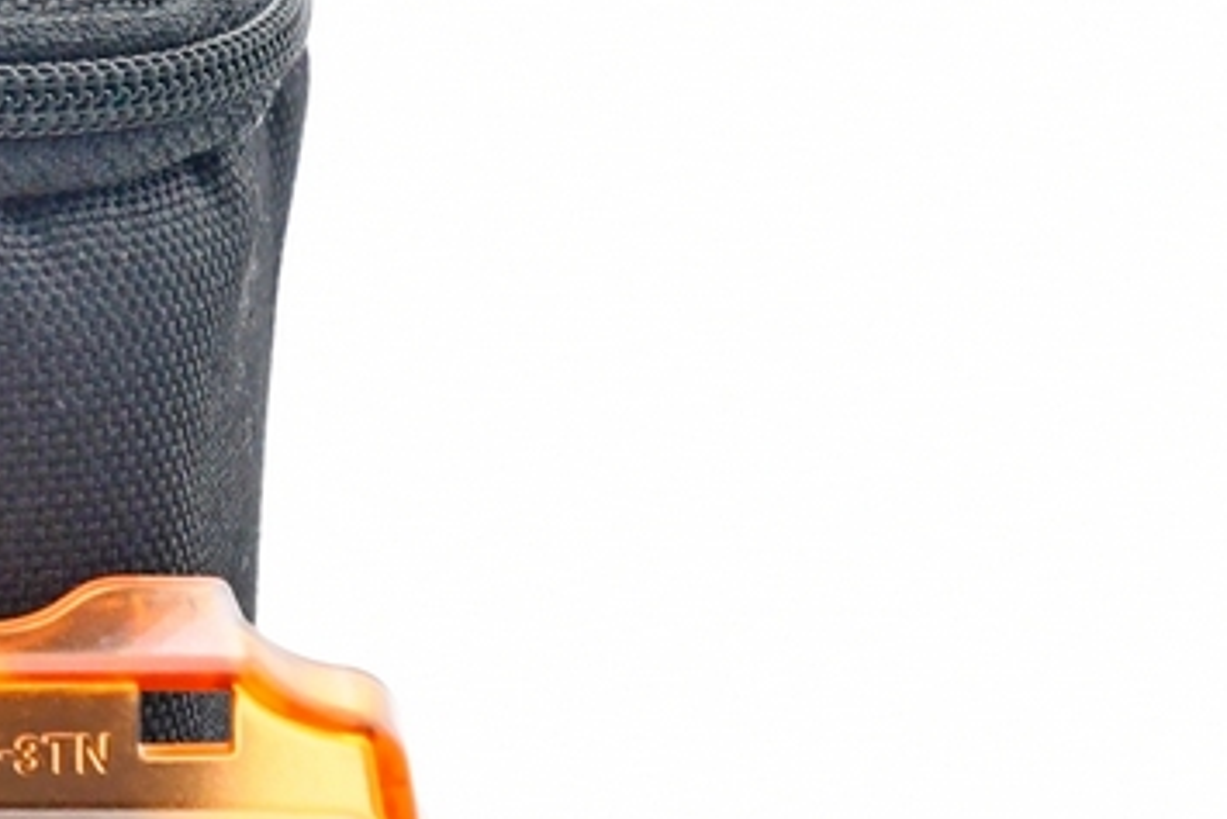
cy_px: 124
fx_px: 9069
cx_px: -944
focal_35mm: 266
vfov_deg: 5.2
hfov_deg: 7.5
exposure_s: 1/125
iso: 1250
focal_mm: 42
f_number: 7.1
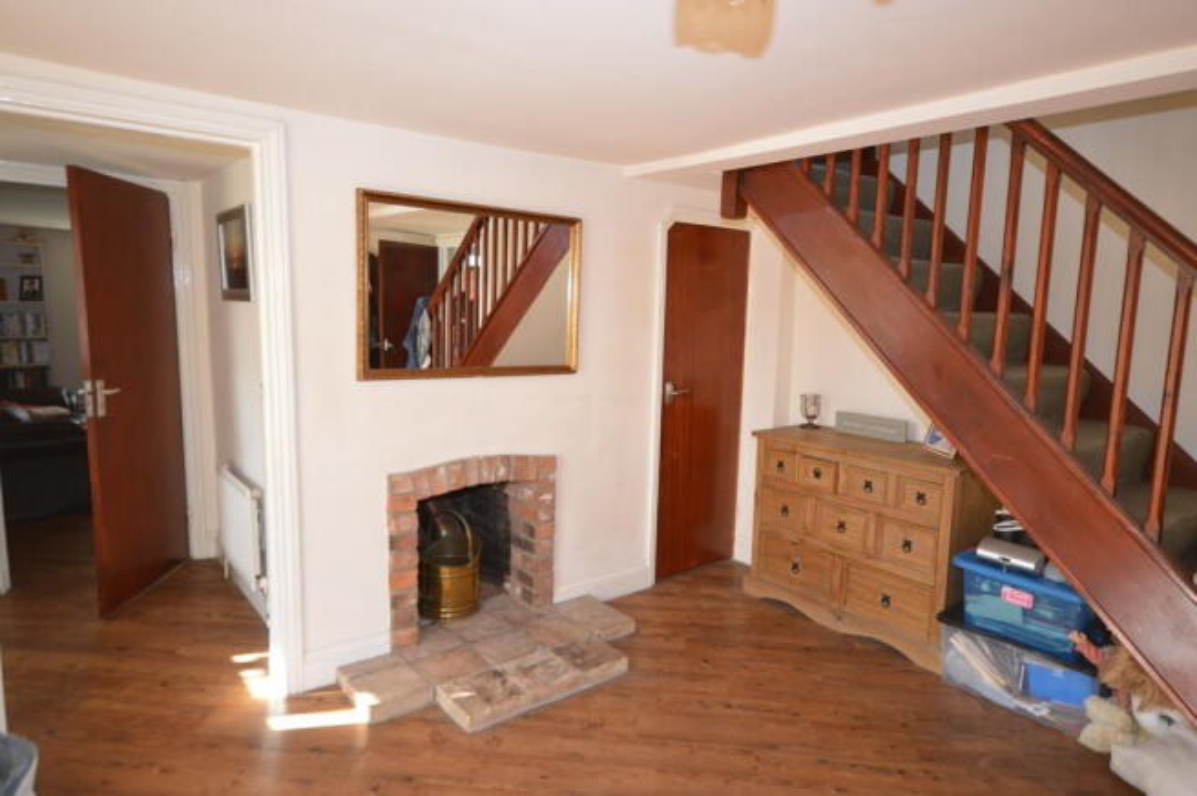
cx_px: 598
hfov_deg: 81.3
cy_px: 398
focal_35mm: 21
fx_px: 698
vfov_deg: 59.4
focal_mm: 14
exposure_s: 1/60
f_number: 4.8
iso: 640
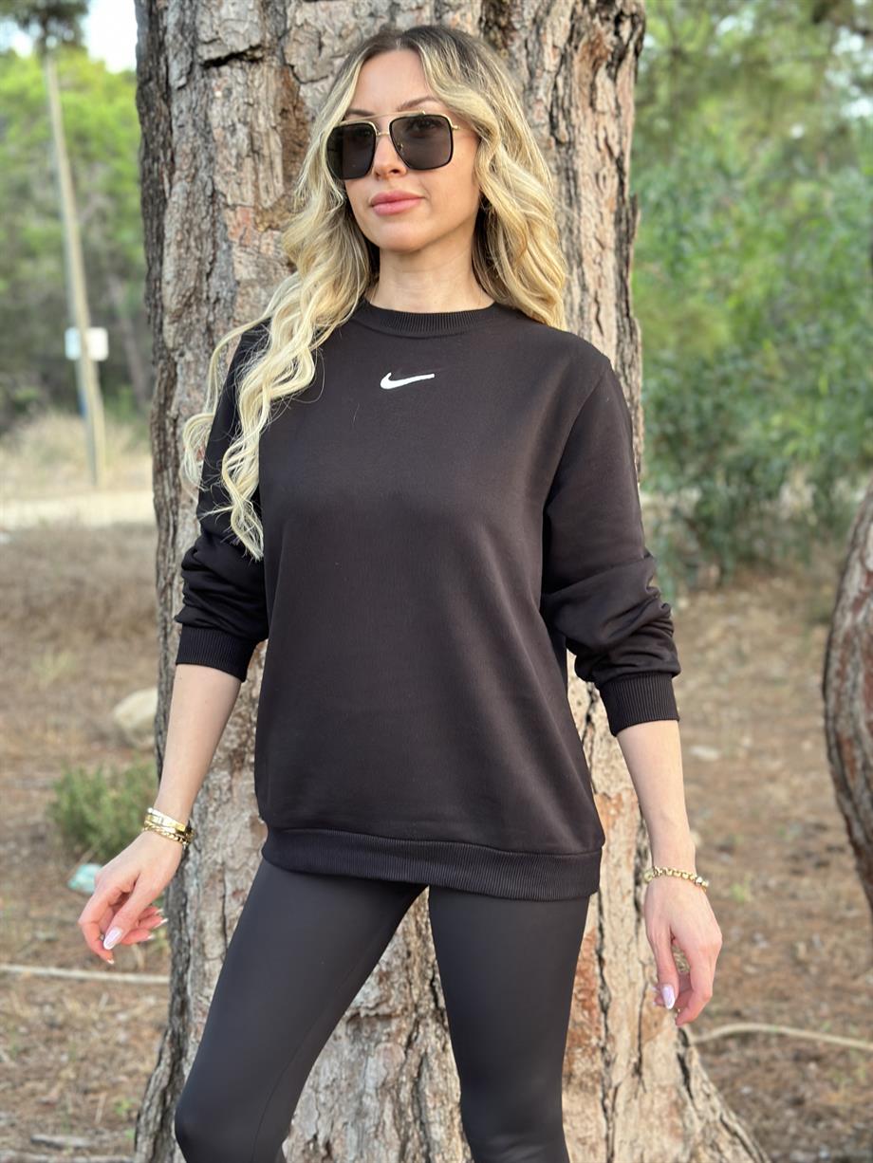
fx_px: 1613
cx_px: 436
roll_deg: +0.3
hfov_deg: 30.3
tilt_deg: -3.5
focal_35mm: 48
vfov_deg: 39.6
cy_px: 582
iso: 160
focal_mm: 6.86
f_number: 1.78
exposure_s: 1/60
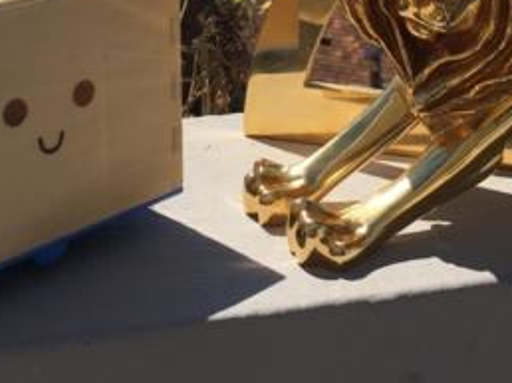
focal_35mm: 76
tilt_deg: -14.6
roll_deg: -1.5
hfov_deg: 25.7
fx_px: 1123
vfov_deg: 18.8
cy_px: -4
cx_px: 259
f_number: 2.2
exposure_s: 1/2653
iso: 25
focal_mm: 4.15
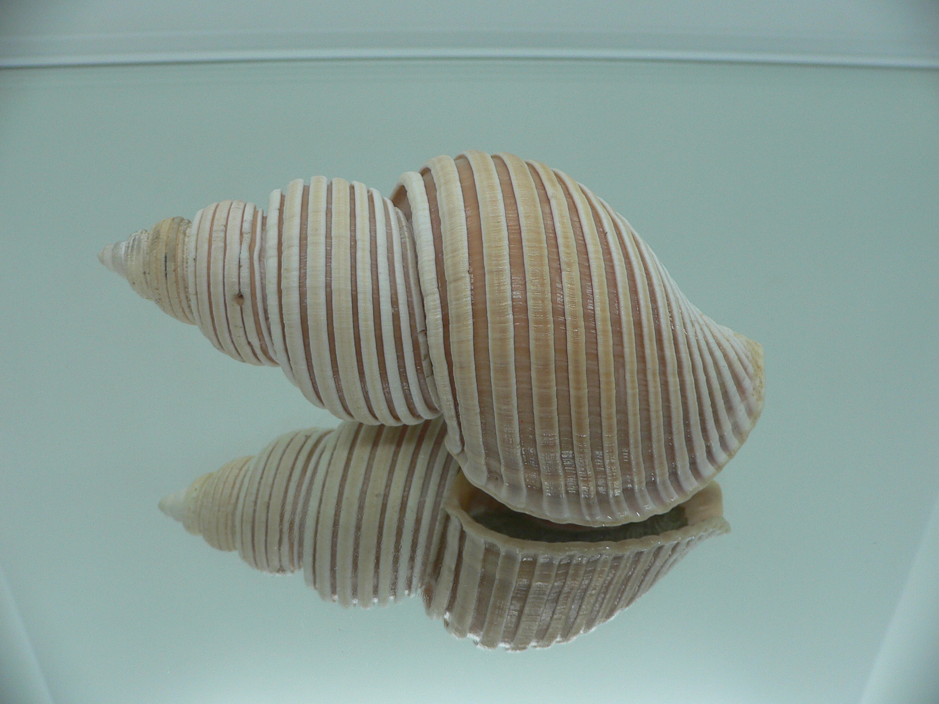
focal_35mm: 35
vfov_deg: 40.7
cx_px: 470
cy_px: 352
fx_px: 949
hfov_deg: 52.6
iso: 80
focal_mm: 4.6
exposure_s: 1/60
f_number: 2.8
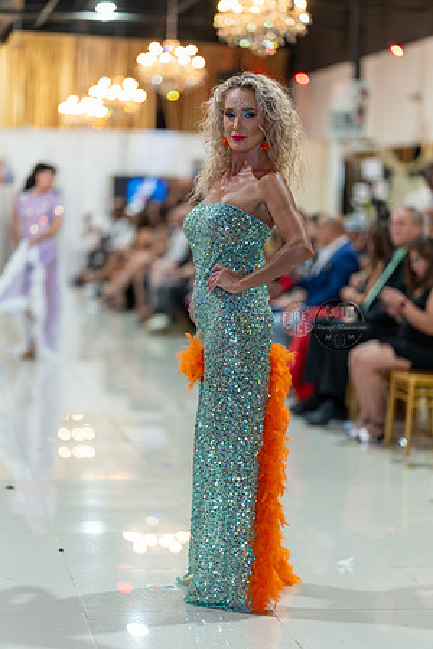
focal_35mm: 85
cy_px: 324
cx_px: 216
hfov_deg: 16.1
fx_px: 1533
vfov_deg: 23.9
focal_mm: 85
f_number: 1.4
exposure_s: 1/160
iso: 200
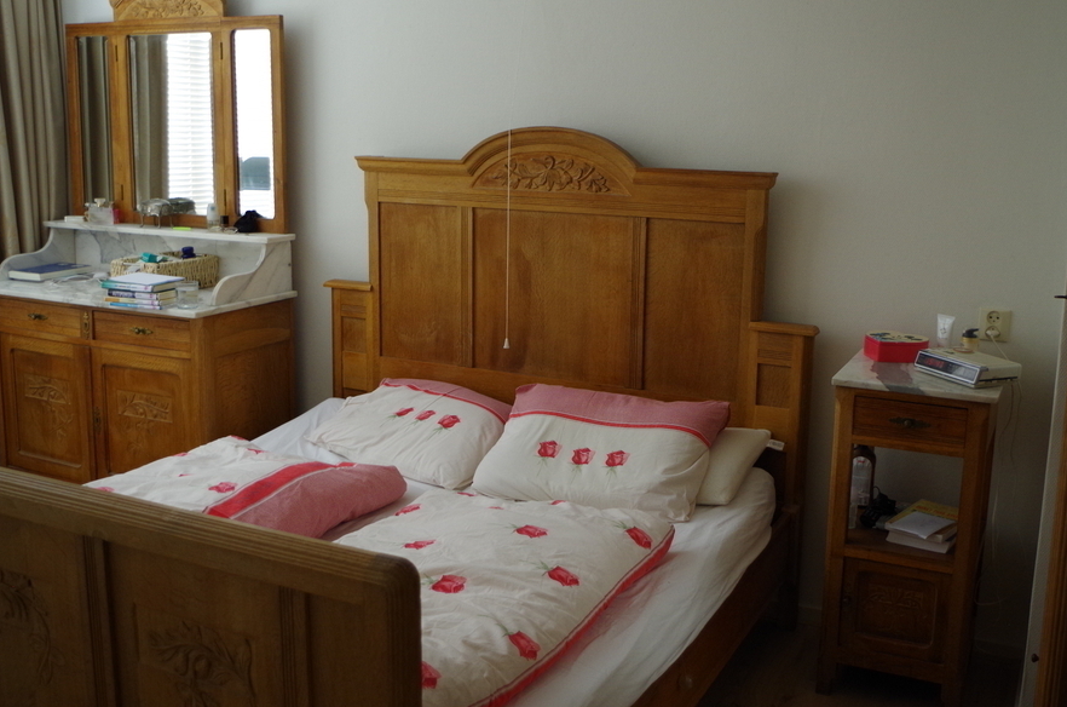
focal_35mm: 36
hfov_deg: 53.2
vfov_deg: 36.7
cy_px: 337
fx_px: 1065
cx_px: 569
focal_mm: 21.25
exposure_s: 1/30
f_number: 4
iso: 800
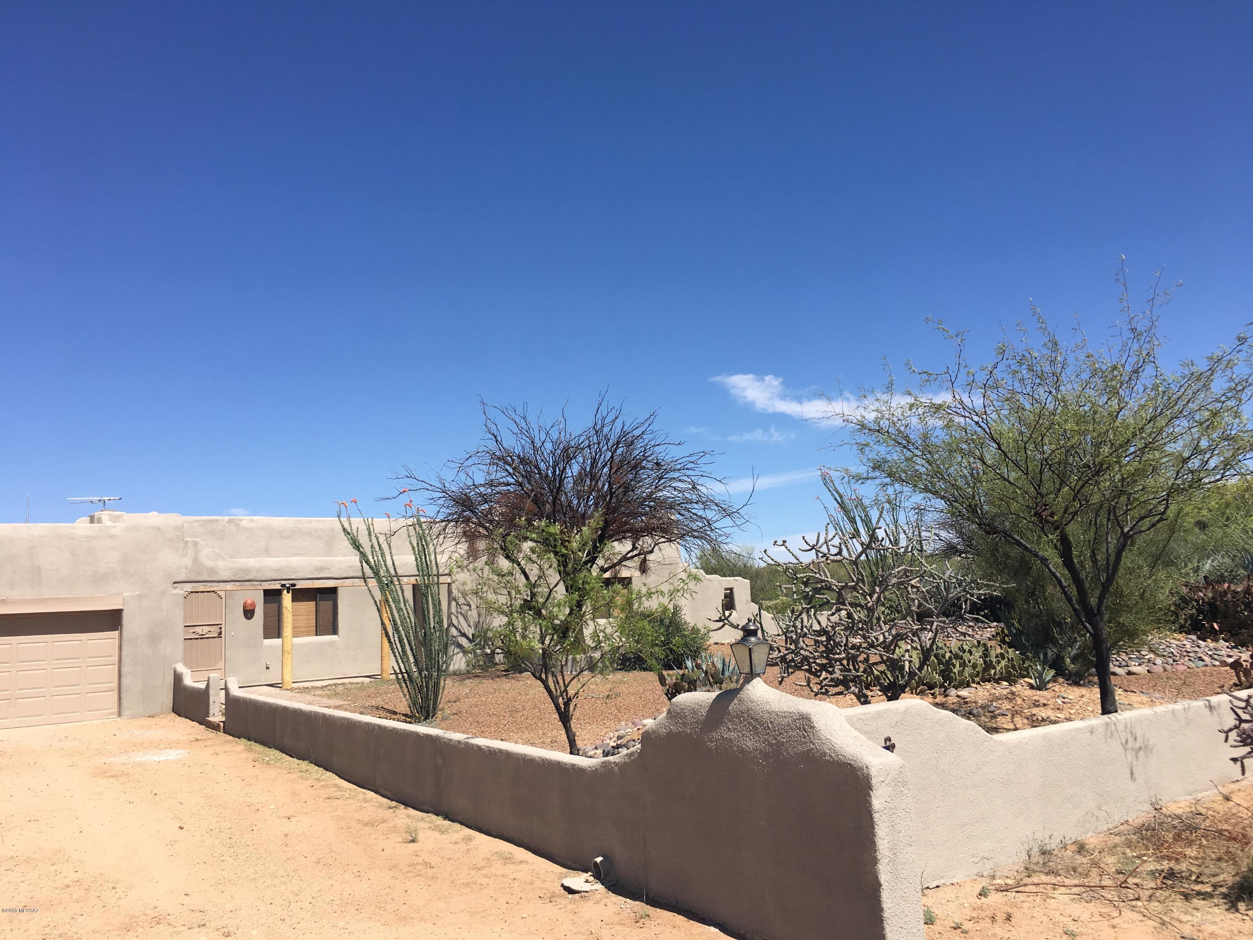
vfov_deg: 48.2
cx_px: 626
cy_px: 470
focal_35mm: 29
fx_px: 1050
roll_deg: +2.2
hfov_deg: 61.7
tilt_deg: +9.3
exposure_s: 1/2079
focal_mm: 4.15
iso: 25
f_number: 2.2
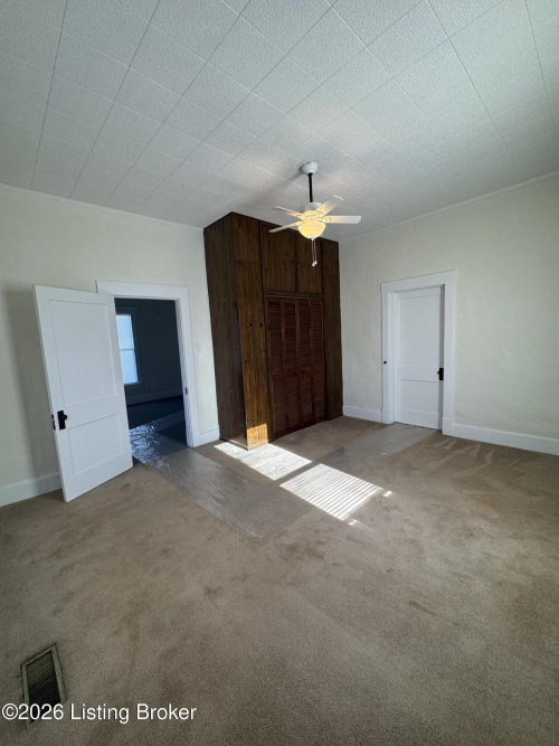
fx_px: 302
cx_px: 280
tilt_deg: -7.8
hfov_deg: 85.7
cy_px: 373
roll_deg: +4.3
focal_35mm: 14
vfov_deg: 102.1
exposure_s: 1/120
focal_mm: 2.22
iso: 100
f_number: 2.2
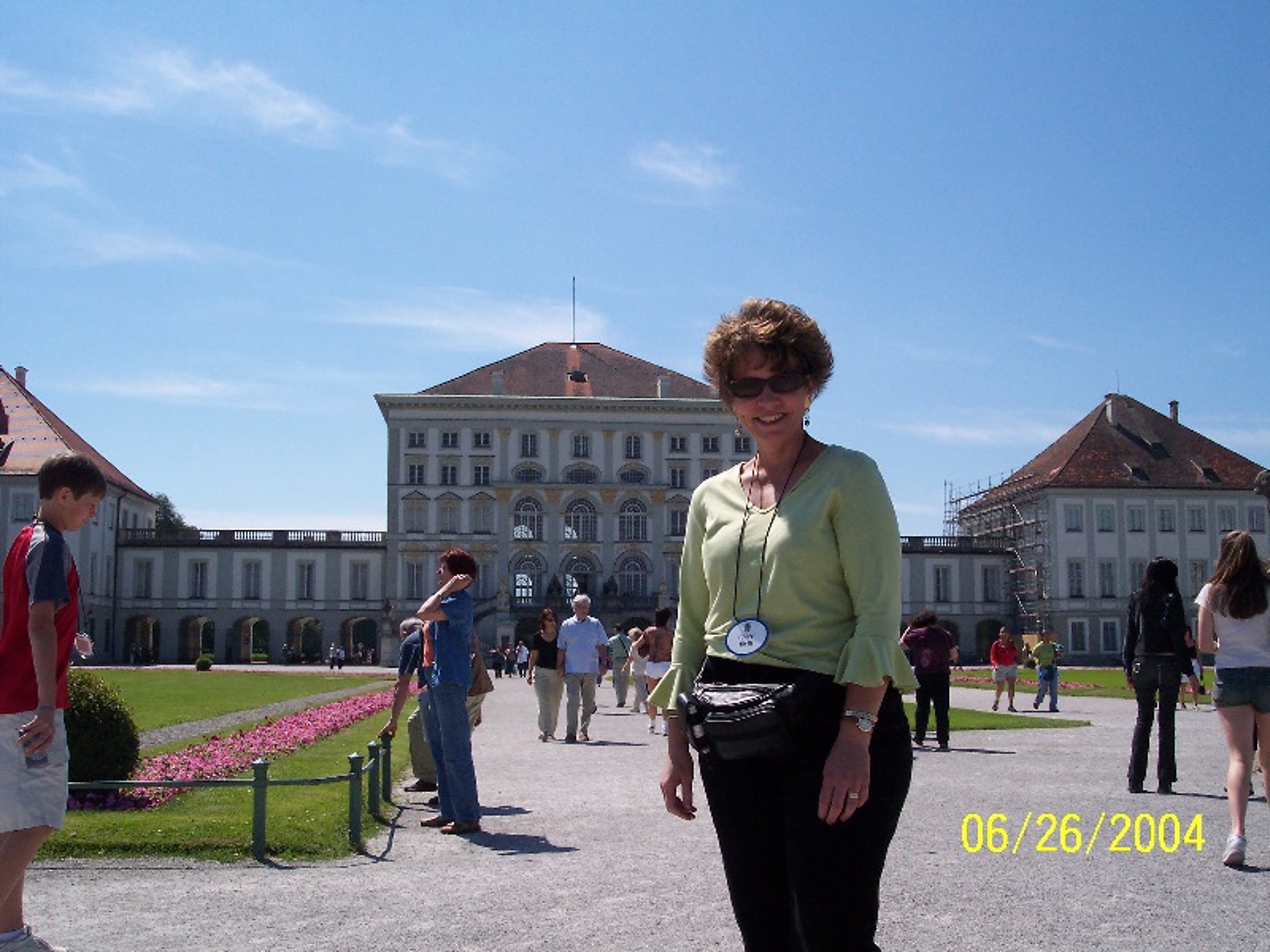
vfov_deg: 37.7
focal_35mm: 38
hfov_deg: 49.0
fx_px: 1394
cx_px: 635
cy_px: 476
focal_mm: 8
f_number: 4.8
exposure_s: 1/1000
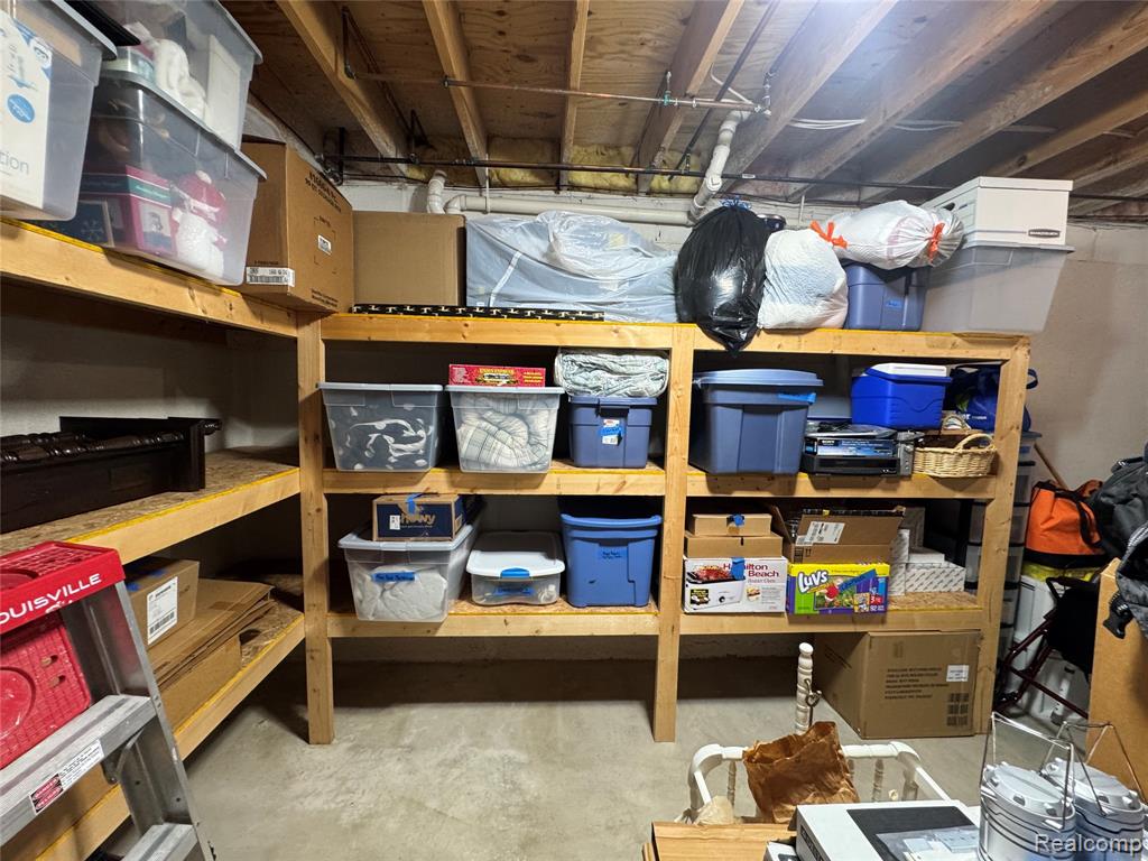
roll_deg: -2.9
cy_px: 430
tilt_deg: -4.2
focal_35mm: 14
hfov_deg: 102.1
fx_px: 464
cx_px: 574
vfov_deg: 85.7
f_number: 2.2
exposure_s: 1/60
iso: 250
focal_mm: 2.22
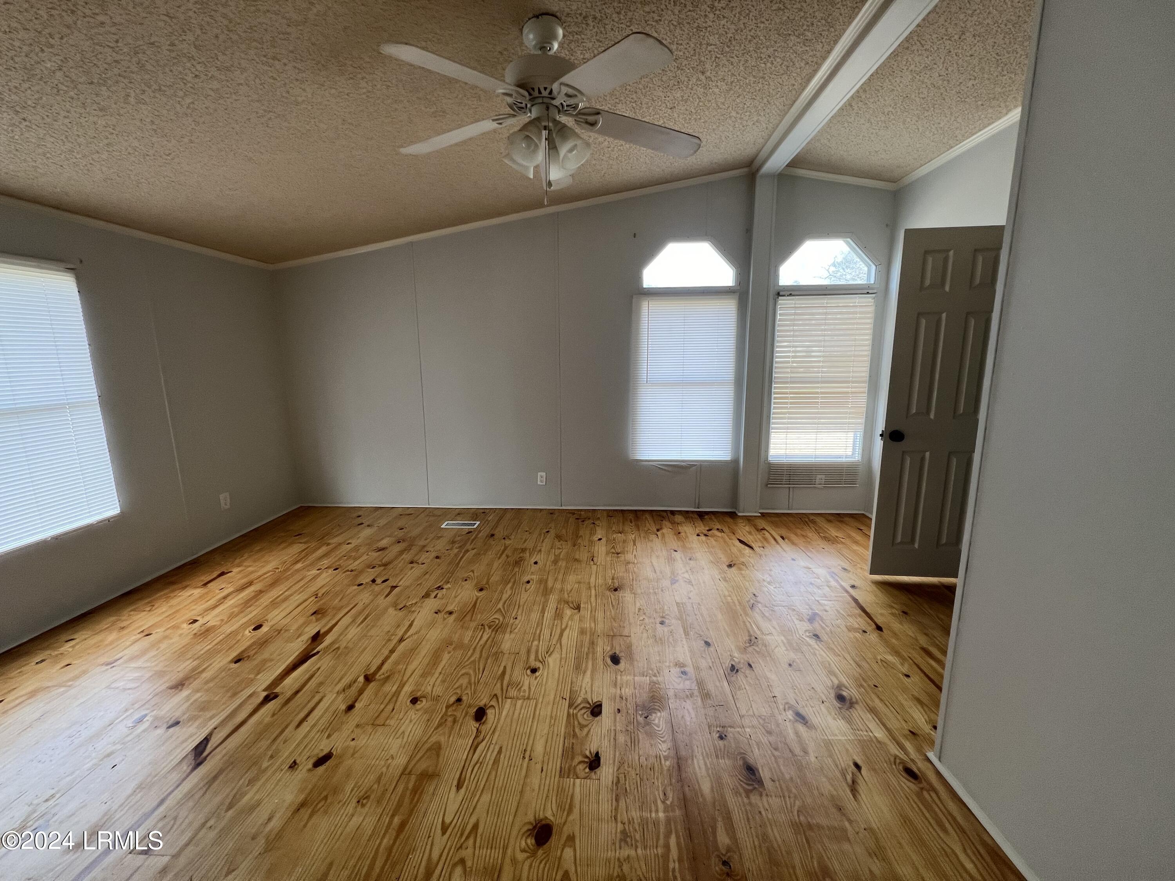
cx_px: 588
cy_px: 440
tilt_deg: -10.1
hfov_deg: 106.2
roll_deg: +0.7
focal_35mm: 13
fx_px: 441
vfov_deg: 89.9
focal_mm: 1.57
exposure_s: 1/99
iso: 50
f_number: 1.8
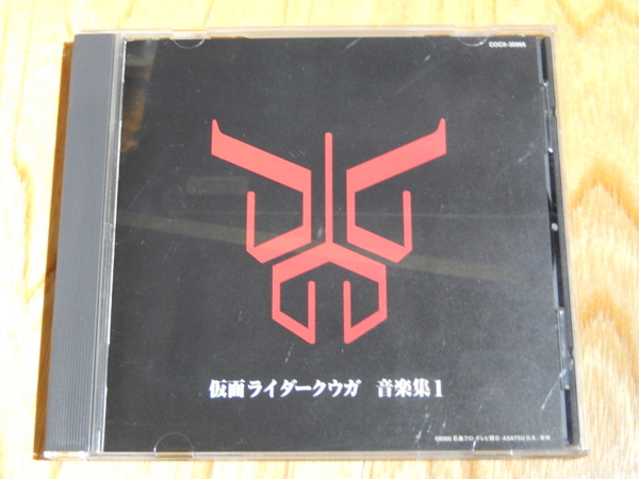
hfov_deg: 33.2
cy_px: 240
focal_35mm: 58
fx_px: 1071
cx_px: 320
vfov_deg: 25.2
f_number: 4.6
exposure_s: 1
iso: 1000
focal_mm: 10.4
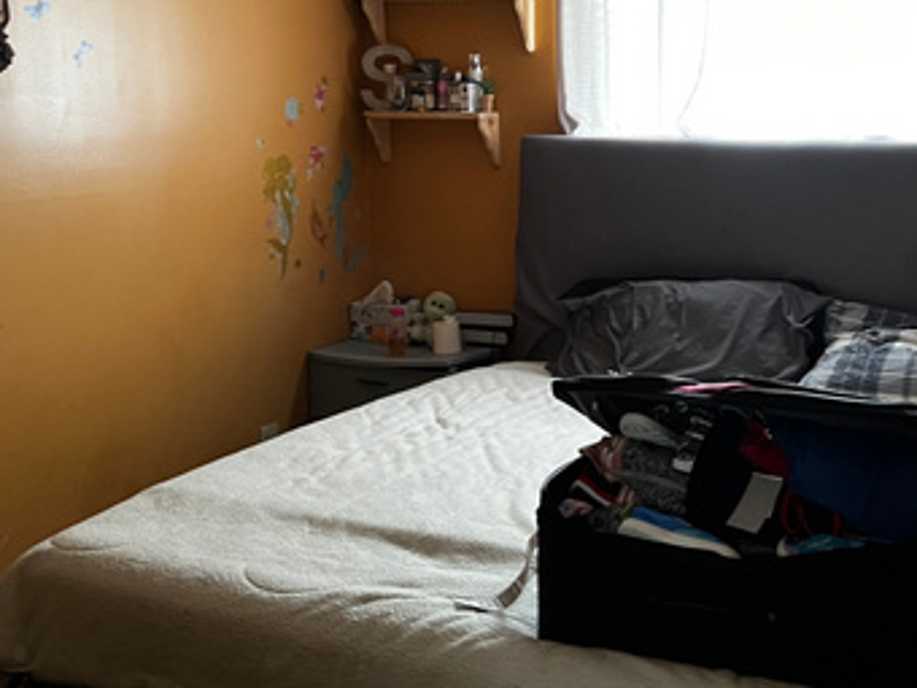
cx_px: 510
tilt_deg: -5.4
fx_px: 1298
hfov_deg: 38.9
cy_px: 205
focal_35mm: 49
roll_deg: -0.3
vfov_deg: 29.4
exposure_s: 1/40
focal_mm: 5.7
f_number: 1.5
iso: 400
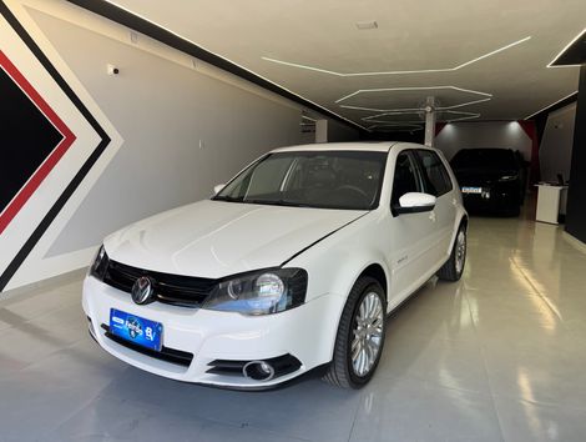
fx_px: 407
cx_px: 293
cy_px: 221
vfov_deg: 56.9
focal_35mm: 24
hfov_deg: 71.5
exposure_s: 1/325
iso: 80
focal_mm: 6.76
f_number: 1.78
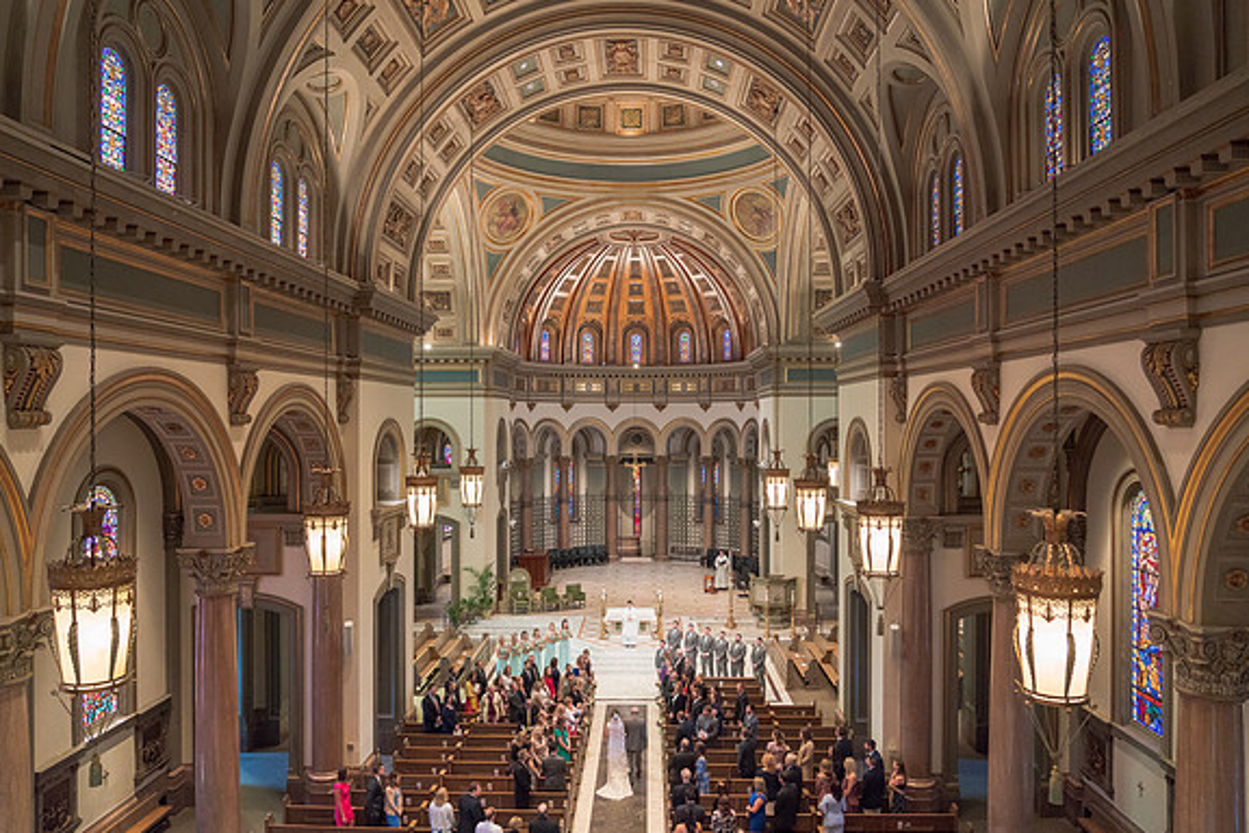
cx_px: 627
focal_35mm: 25
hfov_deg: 71.5
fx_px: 867
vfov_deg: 51.3
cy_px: 418
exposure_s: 1/100
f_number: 4
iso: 2500
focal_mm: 24
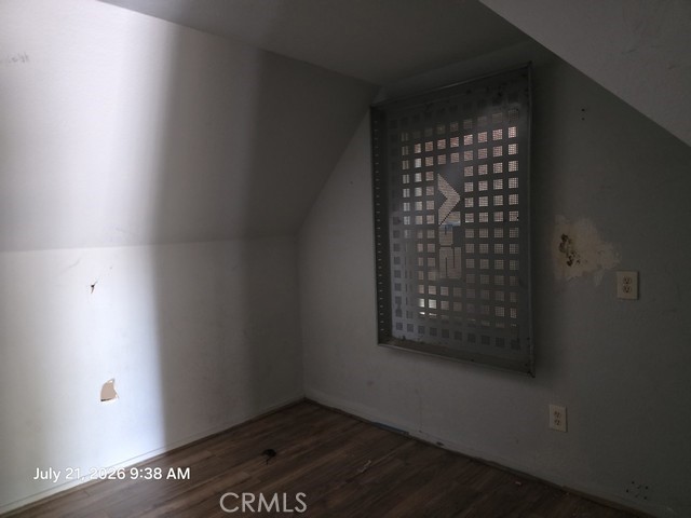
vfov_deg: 58.9
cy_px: 259
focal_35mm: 23
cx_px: 346
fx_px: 459
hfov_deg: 73.9
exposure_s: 1/15
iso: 1600
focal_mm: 6.3
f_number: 1.7
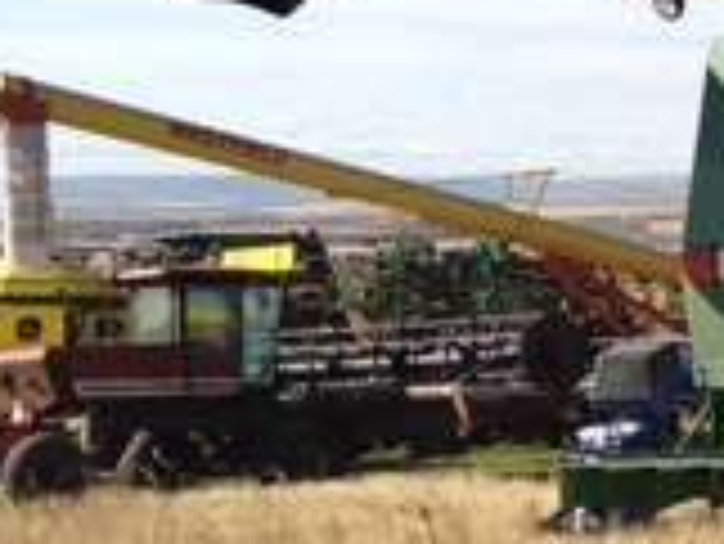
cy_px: 274
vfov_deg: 12.6
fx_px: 2470
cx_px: 1196
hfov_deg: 15.0
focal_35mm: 118
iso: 64
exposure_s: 1/1284
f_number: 2.4
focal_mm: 4.28
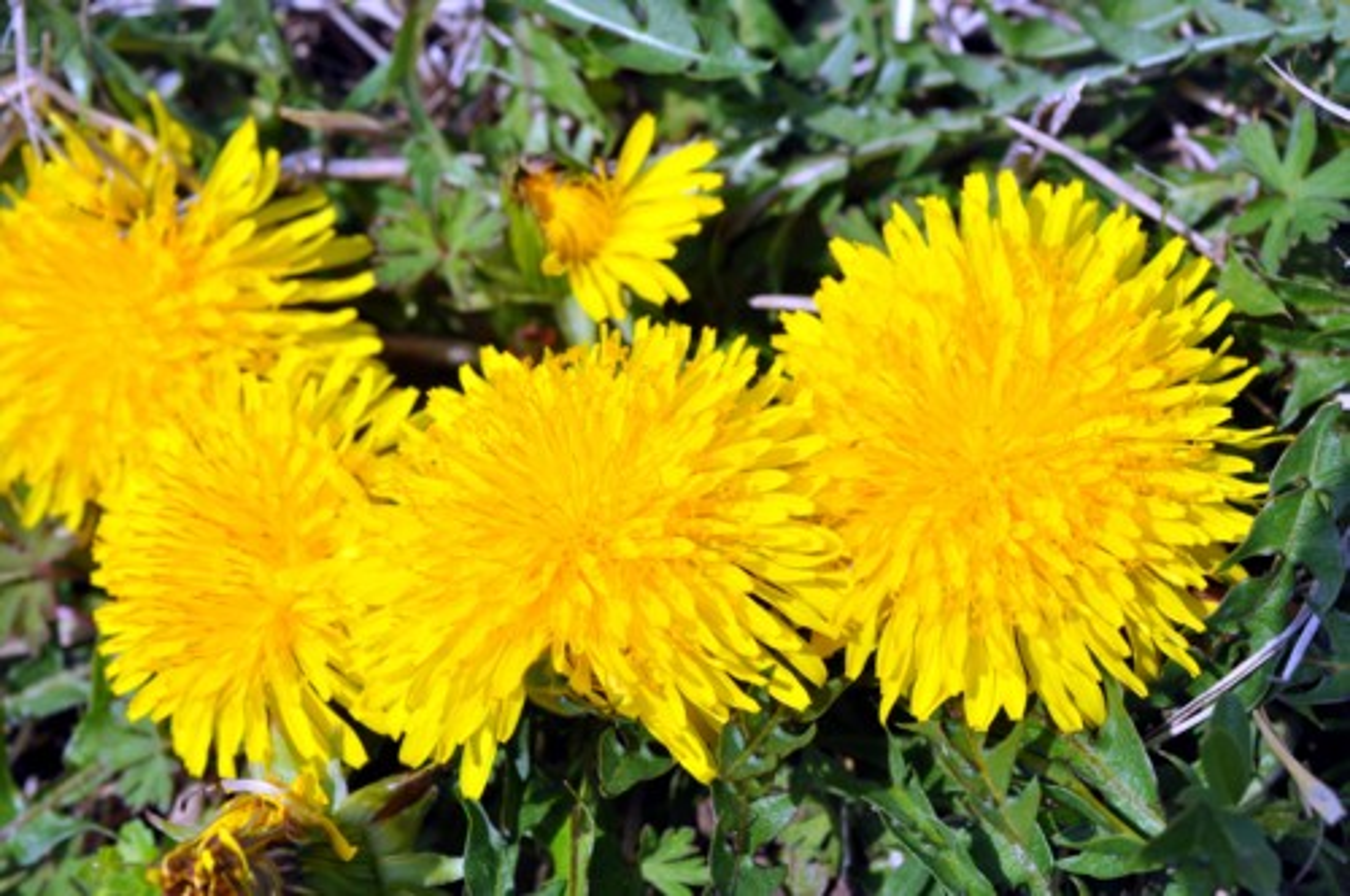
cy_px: 448
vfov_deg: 22.6
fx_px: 2247
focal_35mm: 60
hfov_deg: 33.4
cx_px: 675
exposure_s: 1/400
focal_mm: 40
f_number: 10
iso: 200
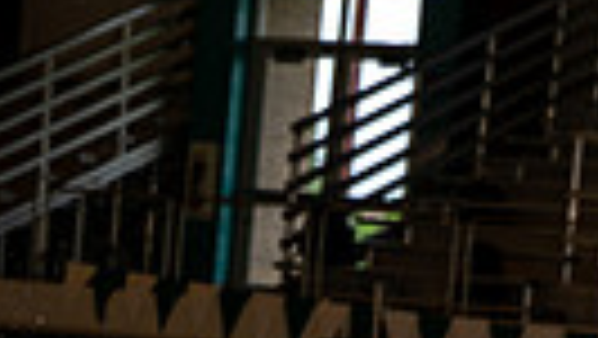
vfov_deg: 4.7
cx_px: 112
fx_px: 3935
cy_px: 987
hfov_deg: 8.7
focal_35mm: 248
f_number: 4
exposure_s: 1/250
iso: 100
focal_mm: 70
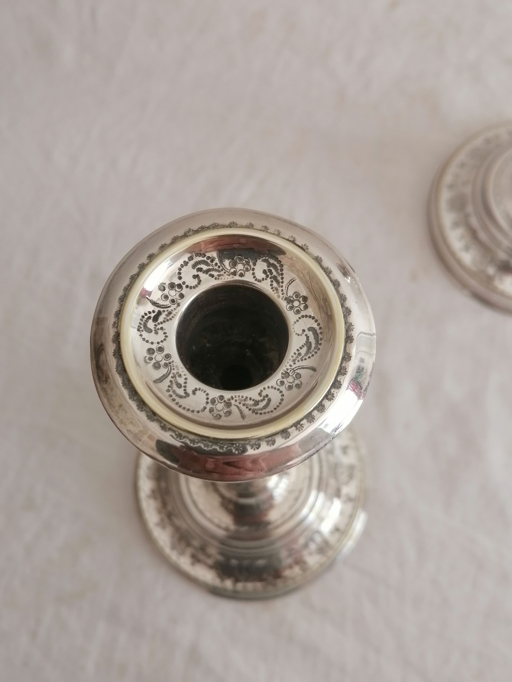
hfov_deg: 40.7
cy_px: 341
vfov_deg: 52.6
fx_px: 690
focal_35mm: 35
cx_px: 256
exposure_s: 1/33.3
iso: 80
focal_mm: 5.4
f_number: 1.8
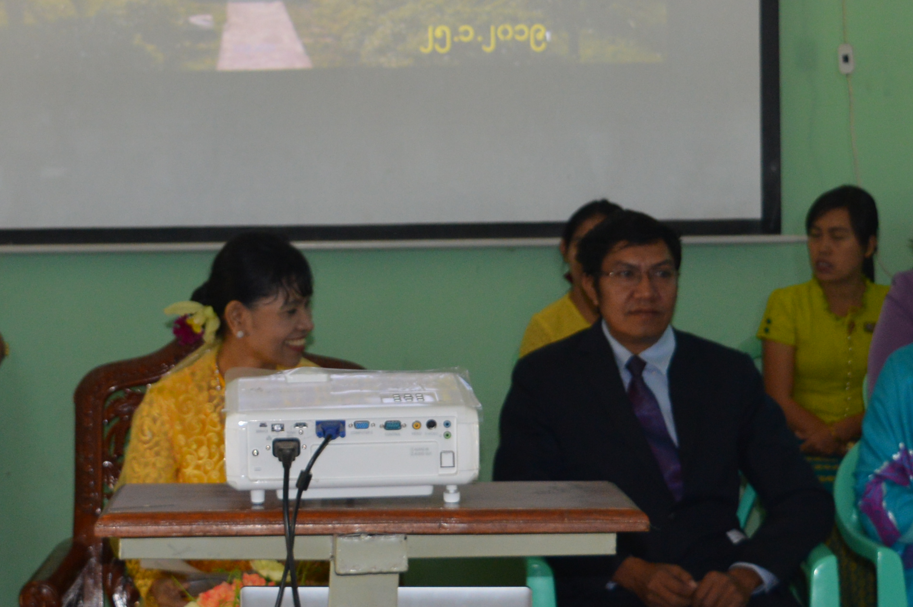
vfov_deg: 13.2
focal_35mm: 103
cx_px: 409
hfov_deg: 19.8
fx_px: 2615
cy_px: 171
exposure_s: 1/60
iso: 500
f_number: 4.2
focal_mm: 29
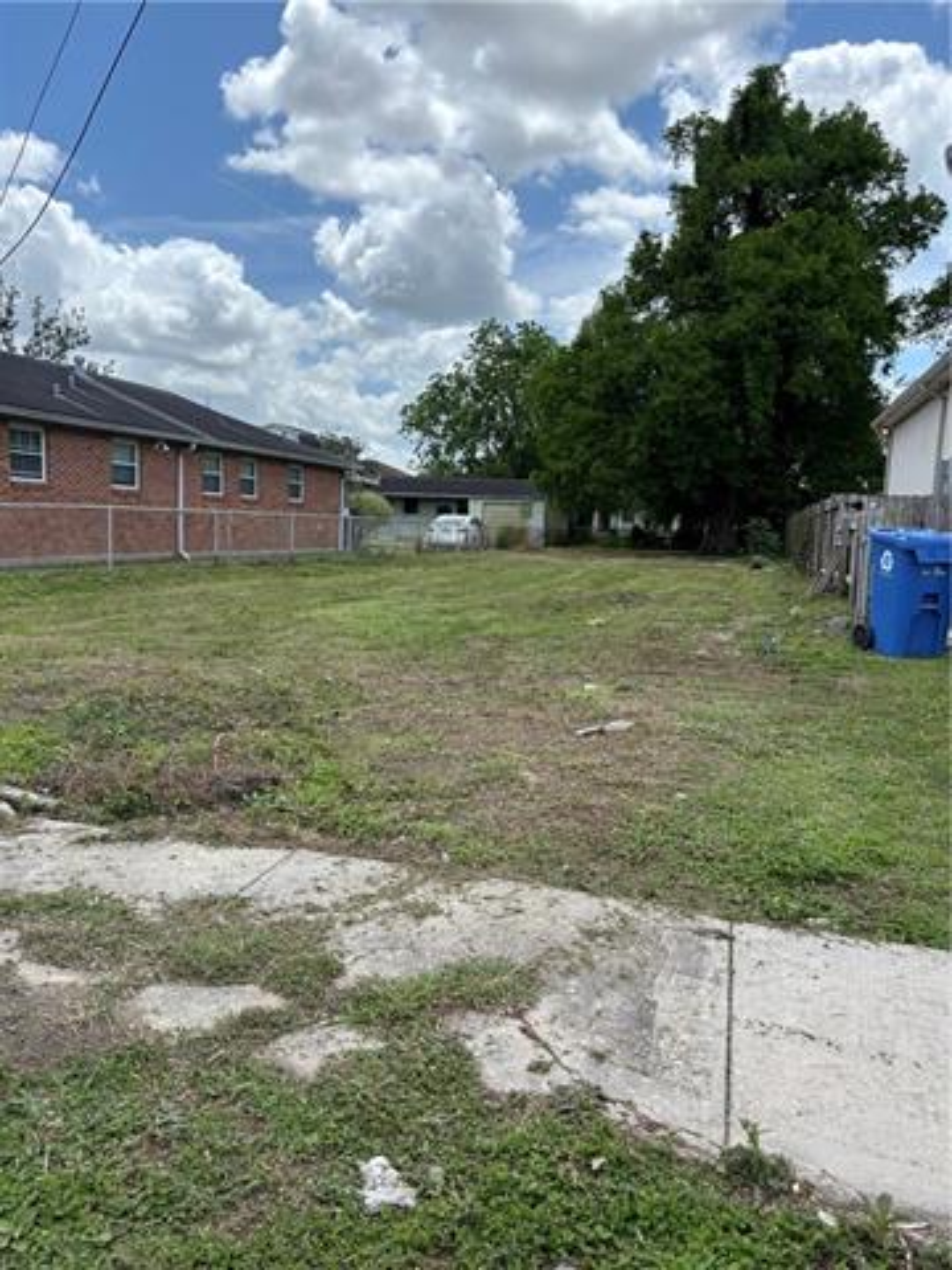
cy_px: 635
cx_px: 476
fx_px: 953
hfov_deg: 53.1
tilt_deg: -6.8
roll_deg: -2.5
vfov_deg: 67.3
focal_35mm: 26
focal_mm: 5.96
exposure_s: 1/3106
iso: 50
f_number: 1.6
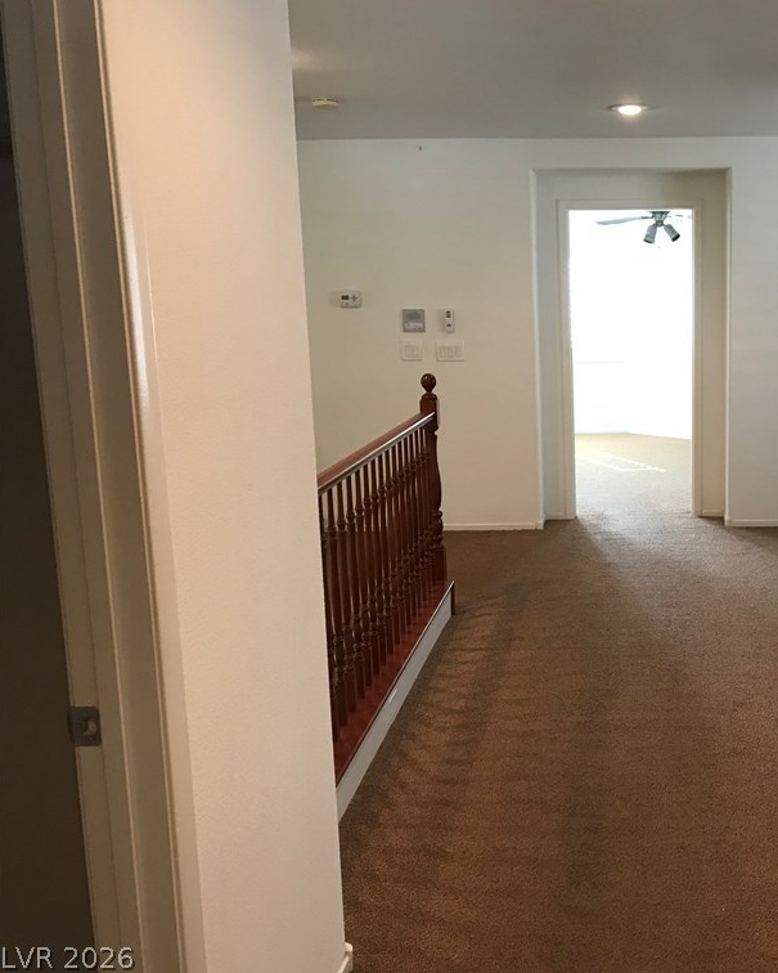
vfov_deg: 49.1
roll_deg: +0.4
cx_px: 652
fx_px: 1065
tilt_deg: -10.9
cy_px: 485
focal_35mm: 37
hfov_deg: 38.2
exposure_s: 1/17
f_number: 1.8
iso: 40
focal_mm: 3.99
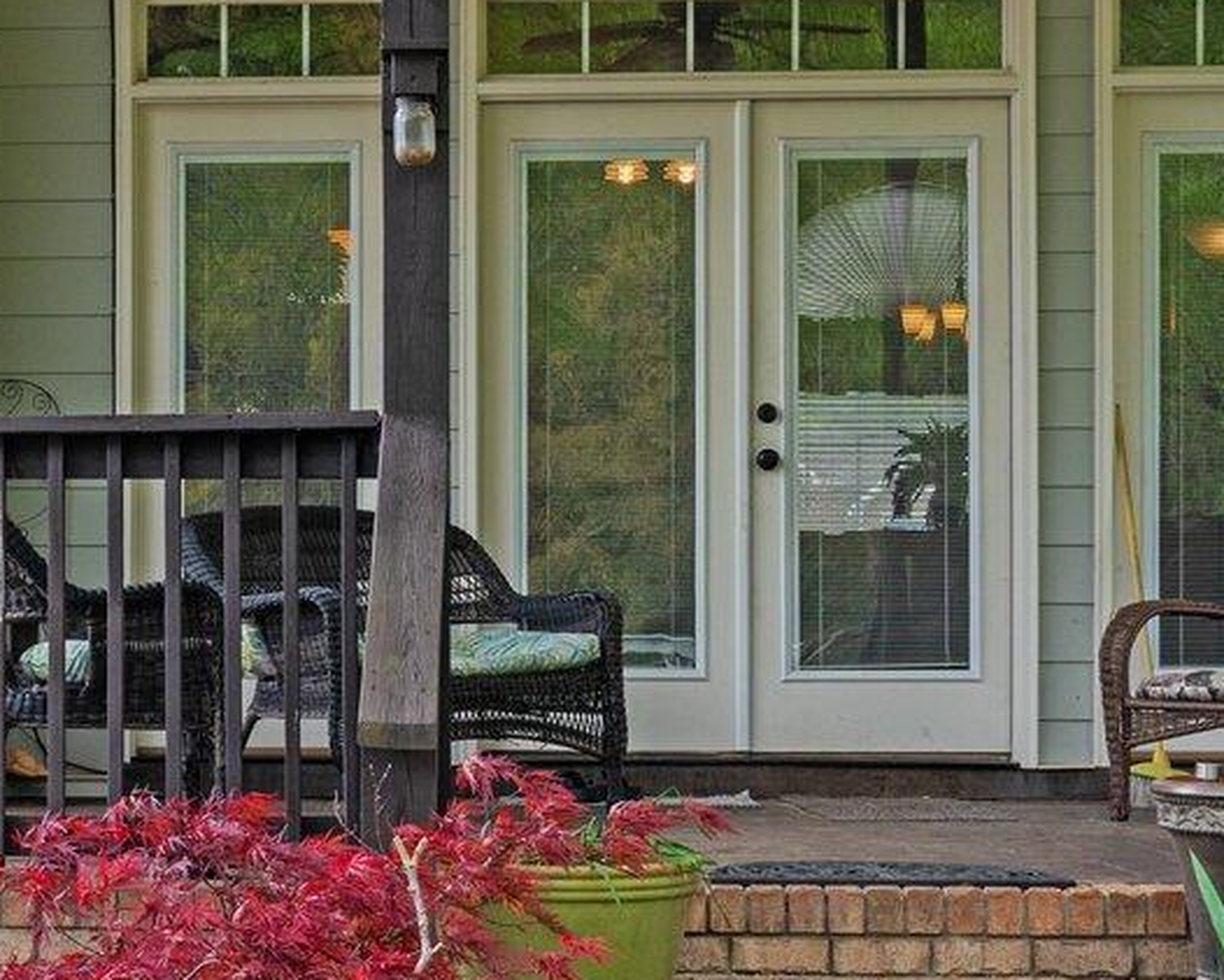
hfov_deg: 19.4
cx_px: 95
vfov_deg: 15.9
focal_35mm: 97
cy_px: 610
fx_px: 3508
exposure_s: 1/60
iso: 400
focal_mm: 26.5
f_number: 8
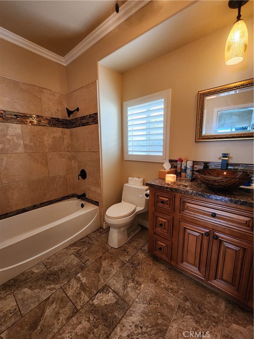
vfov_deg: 106.2
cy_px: 170
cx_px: 127
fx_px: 127
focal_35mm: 13
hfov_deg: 89.9
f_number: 2.2
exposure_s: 1/60
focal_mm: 2.2
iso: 400
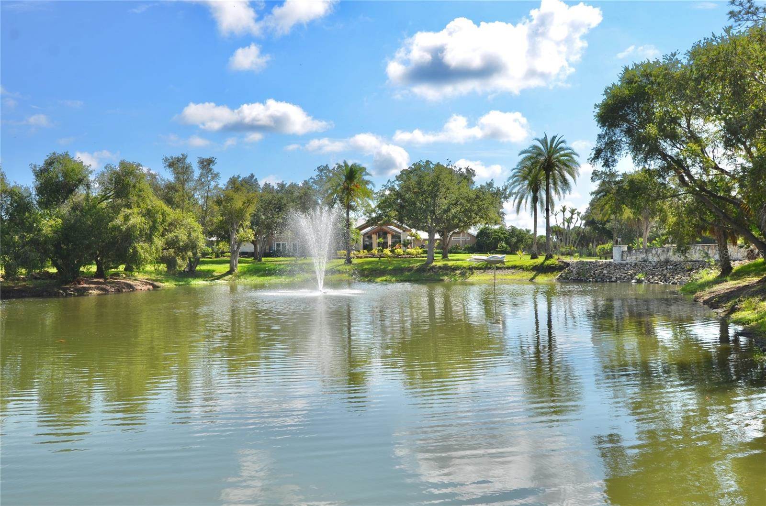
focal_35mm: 33
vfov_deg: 39.8
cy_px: 253
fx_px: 700
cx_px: 383
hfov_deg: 57.3
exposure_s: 1/250
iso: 100
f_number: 8
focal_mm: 22
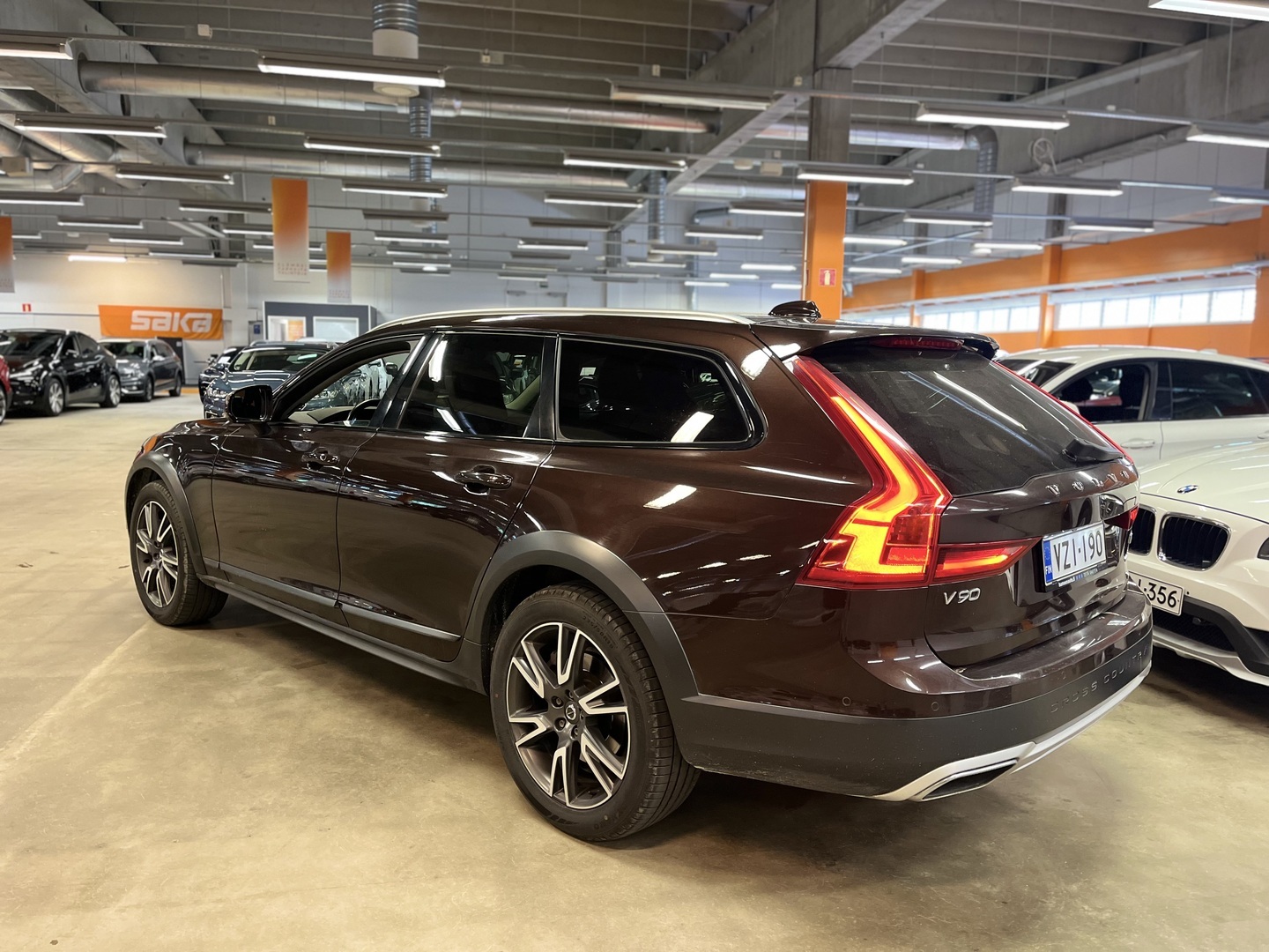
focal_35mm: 26
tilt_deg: -8.0
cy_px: 476
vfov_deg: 53.1
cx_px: 634
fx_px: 953
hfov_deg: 67.3
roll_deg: -1.3
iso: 200
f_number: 1.6
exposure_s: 1/50
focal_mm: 5.1
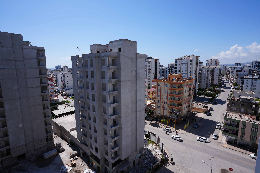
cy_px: 86
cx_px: 130
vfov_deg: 64.6
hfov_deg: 86.9
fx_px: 137
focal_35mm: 19
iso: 100
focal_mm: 19
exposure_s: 1/200
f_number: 10
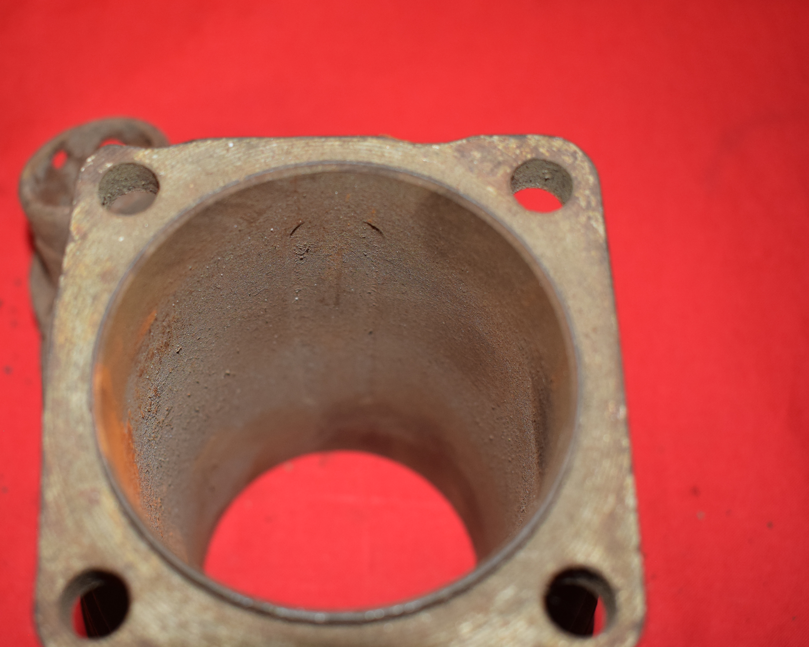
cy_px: 308
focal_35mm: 50
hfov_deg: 37.5
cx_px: 326
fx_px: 1188
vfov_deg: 30.5
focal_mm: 27
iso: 640
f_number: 5
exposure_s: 1/160
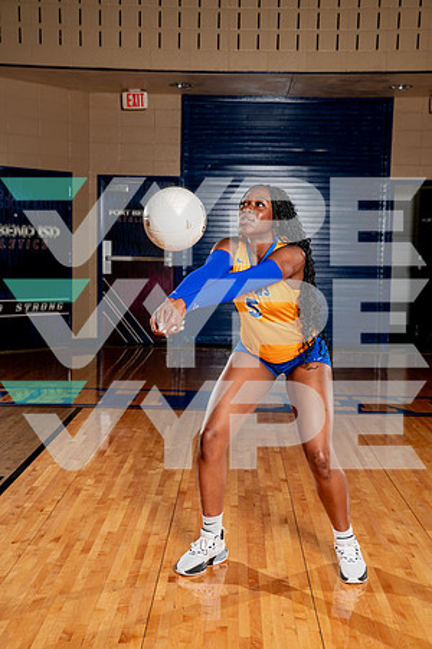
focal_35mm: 51
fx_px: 918
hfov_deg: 26.5
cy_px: 324
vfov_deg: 38.9
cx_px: 216
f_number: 5.6
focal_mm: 51
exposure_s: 1/250
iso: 200
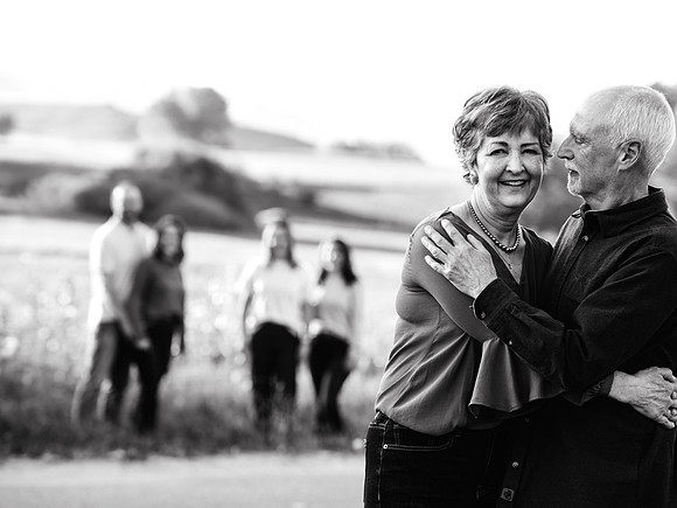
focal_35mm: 132
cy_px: 254
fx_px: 2582
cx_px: 338
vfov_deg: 11.2
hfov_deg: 14.9
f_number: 4
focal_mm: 122
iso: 125
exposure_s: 1/160
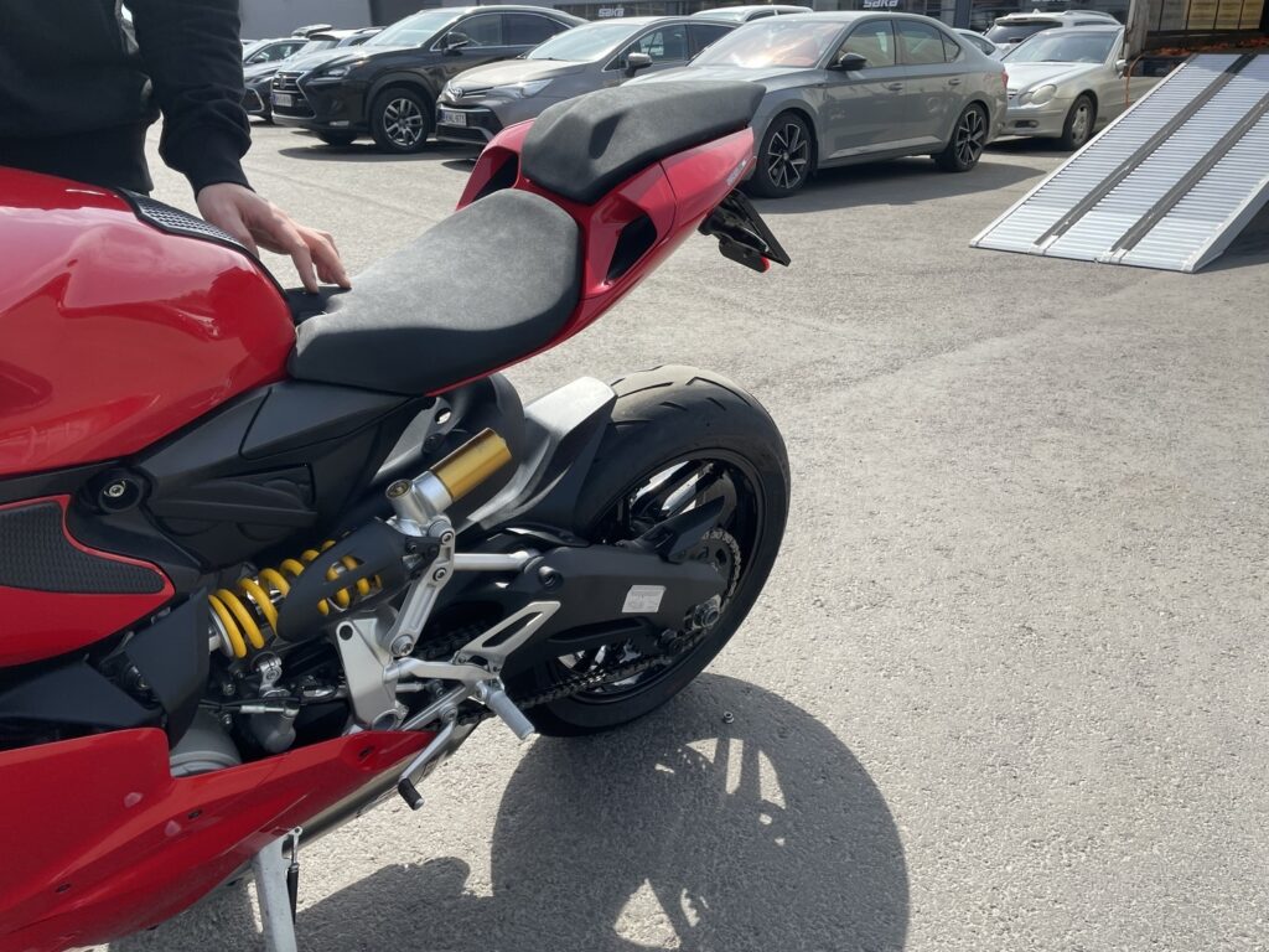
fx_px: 953
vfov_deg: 53.1
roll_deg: +1.4
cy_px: 476
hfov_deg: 67.3
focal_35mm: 26
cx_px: 634
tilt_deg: -23.9
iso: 32
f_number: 1.6
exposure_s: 1/2212
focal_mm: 4.2
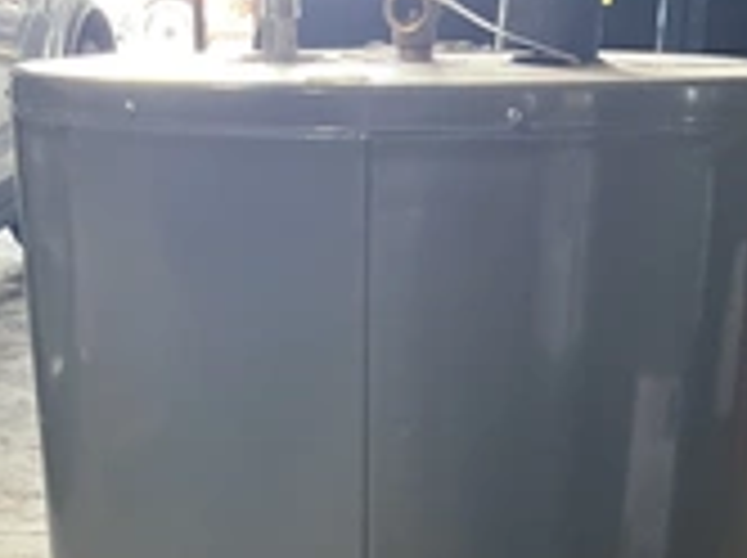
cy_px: 644
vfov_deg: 19.9
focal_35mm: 70
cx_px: 351
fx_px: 1508
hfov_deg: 27.8
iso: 125
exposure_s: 1/60
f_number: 1.8
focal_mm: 3
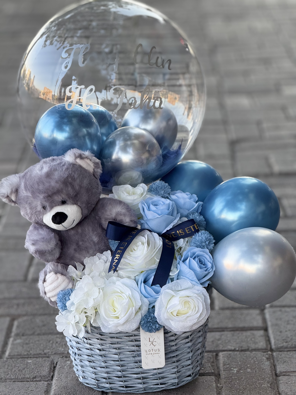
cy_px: 198
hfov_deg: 12.3
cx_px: 148
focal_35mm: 120
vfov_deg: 16.4
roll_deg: -0.3
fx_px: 1368
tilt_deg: -15.0
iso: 80
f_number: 2.8
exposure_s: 1/99
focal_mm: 15.66
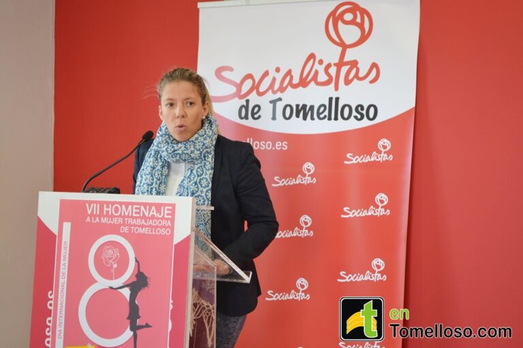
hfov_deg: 29.9
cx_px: 262
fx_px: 981
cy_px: 174
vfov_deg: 20.2
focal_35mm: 68
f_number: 5.3
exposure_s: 1/20
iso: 400
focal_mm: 45
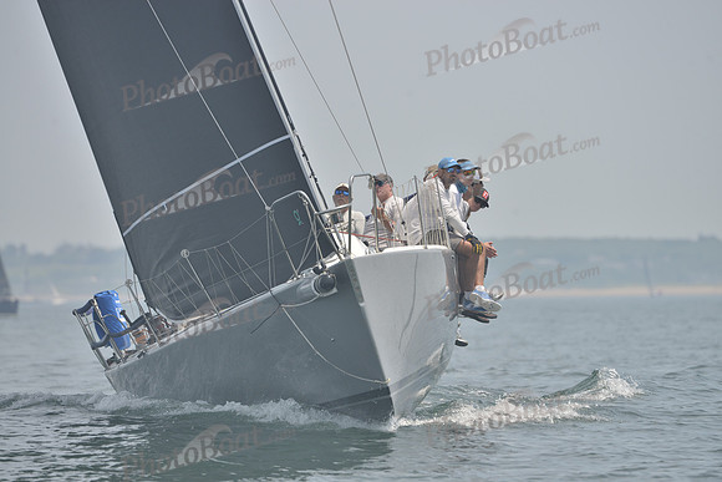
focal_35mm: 310
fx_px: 6218
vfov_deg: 4.4
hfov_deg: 6.6
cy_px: 241
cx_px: 361
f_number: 7.1
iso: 280
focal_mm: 310
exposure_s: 1/1000
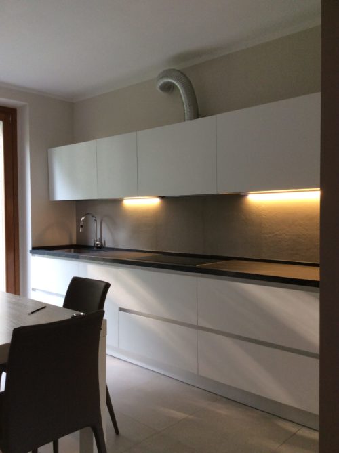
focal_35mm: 32
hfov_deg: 44.1
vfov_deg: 56.9
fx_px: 419
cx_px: 170
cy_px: 226
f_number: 2.4
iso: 50
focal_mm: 3.3
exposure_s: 1/25
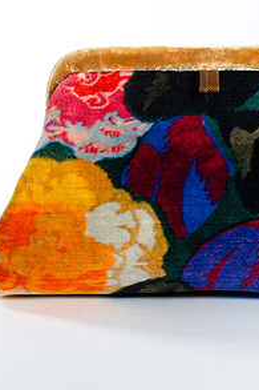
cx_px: 207
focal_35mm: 99
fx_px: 1070
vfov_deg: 20.6
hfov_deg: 13.7
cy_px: 160
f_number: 8
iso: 200
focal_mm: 50
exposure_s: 1/200
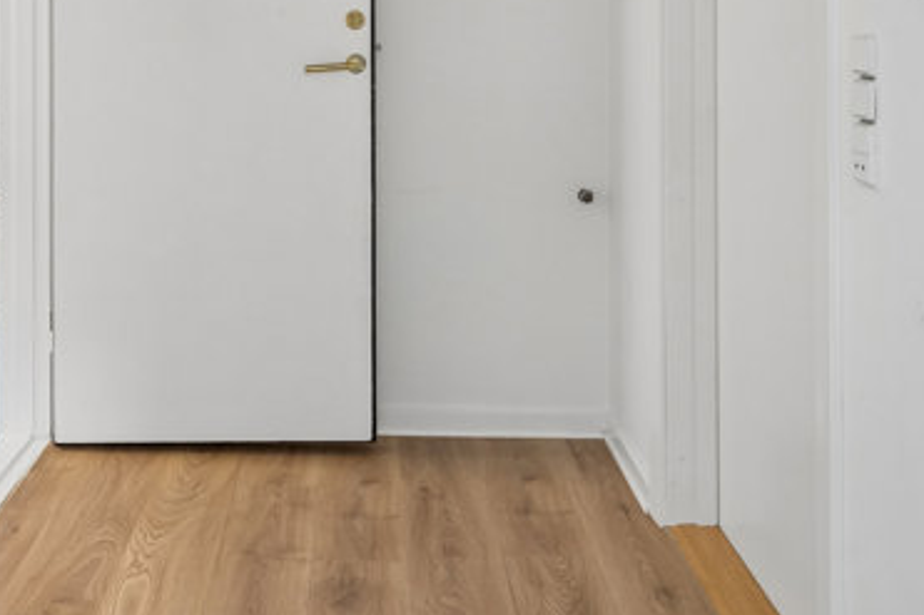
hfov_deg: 47.1
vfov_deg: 30.2
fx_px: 1052
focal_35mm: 41
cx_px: 366
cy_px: -11
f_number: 5.6
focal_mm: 19
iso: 400
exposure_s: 1/30
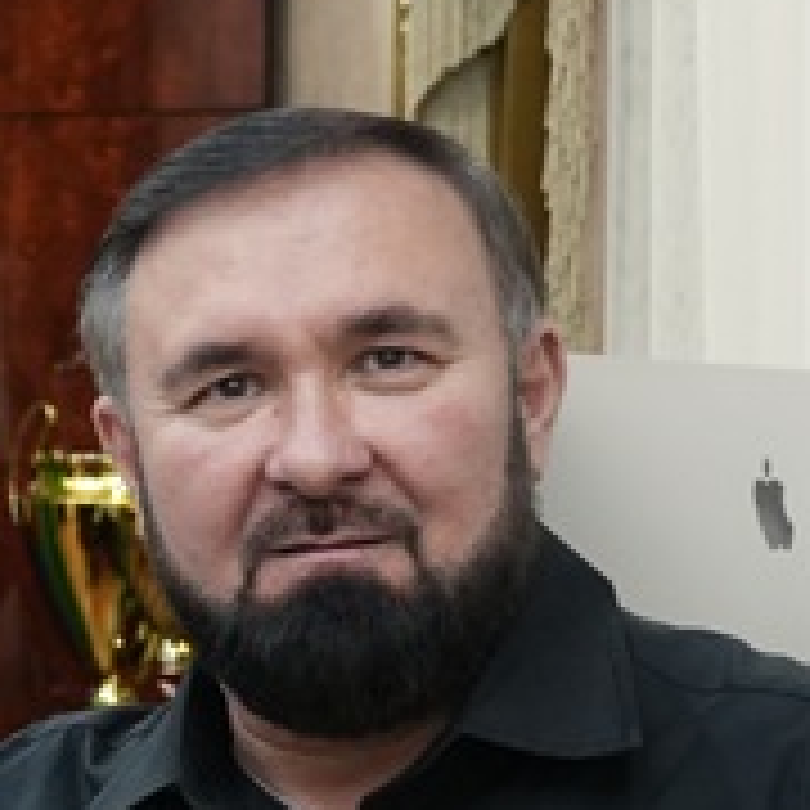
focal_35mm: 149
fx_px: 3945
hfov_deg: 10.3
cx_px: -1087
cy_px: 722
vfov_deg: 11.7
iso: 2000
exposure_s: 1/100
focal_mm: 30
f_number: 4
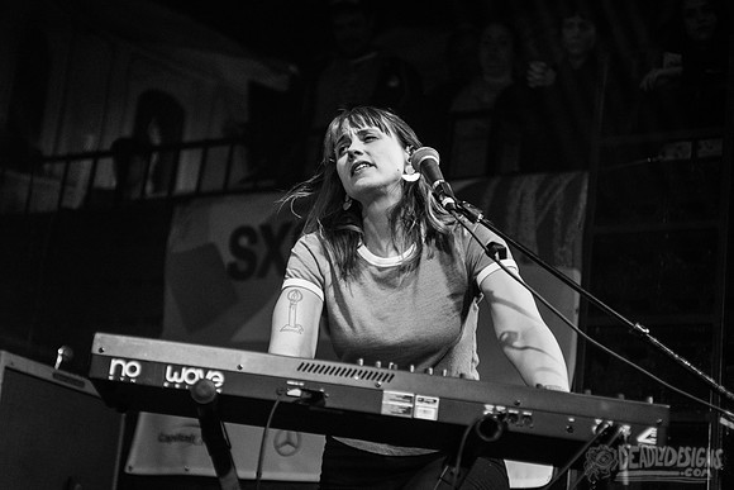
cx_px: 322
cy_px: 245
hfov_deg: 25.8
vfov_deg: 17.4
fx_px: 1603
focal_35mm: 79
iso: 3200
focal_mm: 70
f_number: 2.8
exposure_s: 1/160
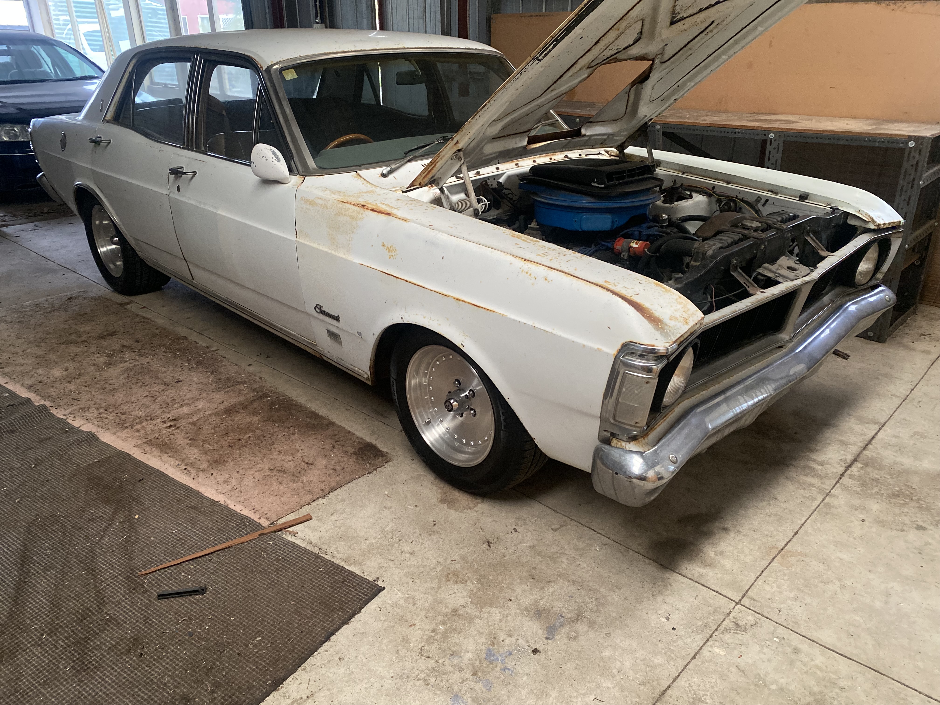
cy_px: 352
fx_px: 706
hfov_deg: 67.3
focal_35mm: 26
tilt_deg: -24.3
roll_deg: -0.2
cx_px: 470
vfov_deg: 53.1
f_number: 1.8
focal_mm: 4.25
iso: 500
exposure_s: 1/44
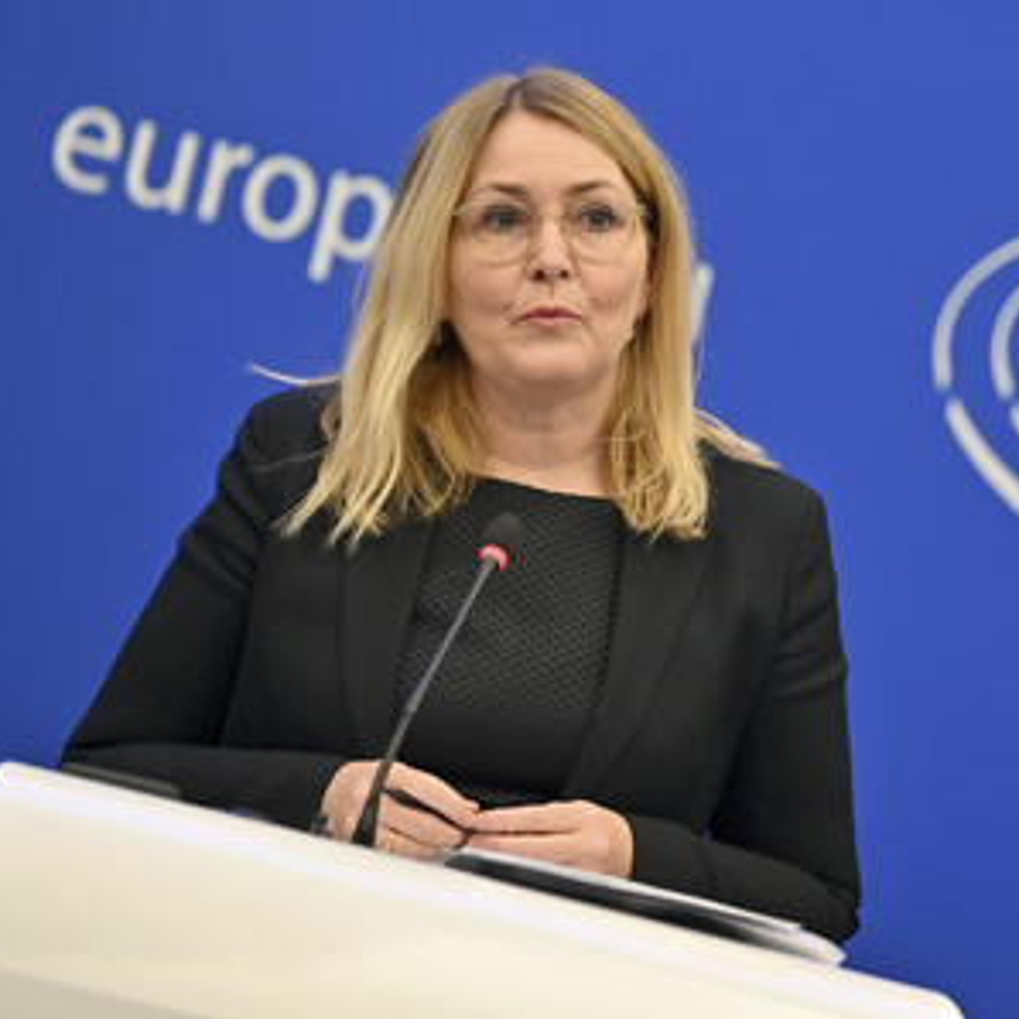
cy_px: 510
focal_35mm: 193
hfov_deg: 9.1
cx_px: 696
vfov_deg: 9.1
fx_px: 6428
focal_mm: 150
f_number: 2.8
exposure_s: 1/100
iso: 400
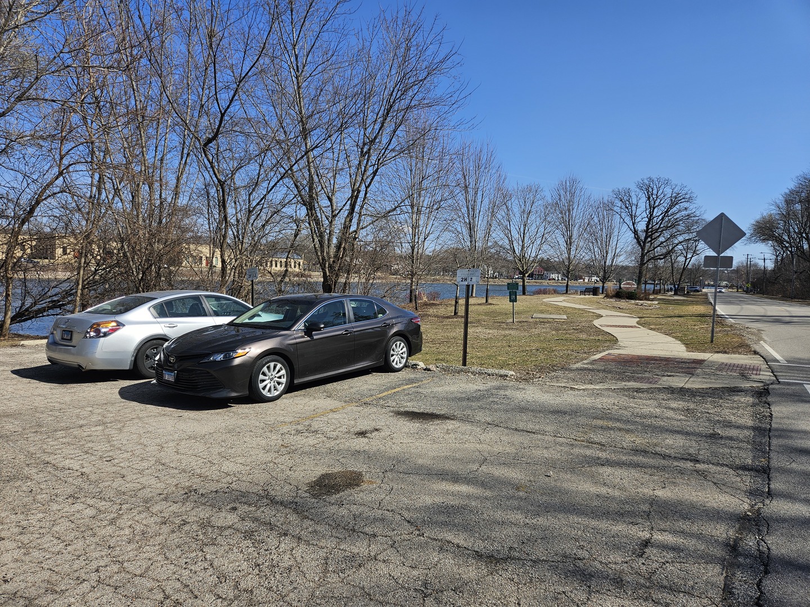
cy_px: 304
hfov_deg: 73.9
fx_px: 538
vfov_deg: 58.9
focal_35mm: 23
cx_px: 405
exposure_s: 1/2060
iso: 25
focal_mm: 5.4
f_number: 1.8
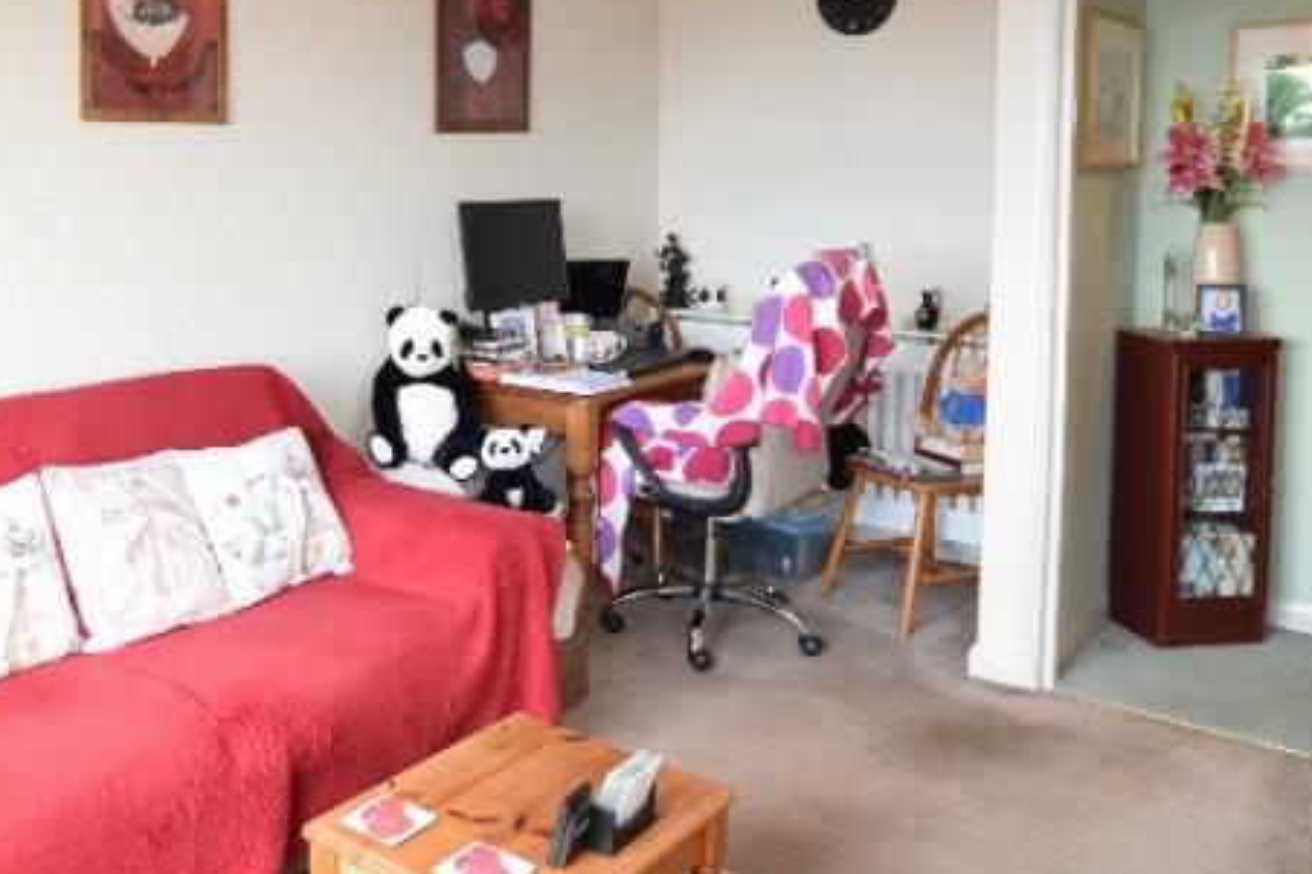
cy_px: 231
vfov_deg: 38.0
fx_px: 1239
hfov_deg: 54.8
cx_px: 450
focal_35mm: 34
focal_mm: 10
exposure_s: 1/25
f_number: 3.5
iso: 200
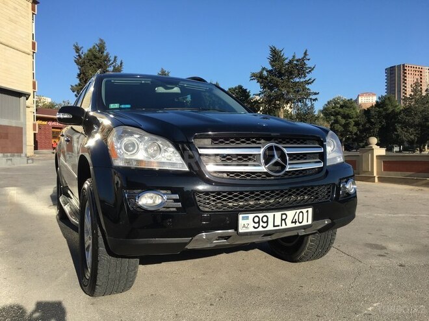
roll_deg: -0.6
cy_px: 160
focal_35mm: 29
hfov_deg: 61.7
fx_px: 359
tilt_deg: +0.5
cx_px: 214
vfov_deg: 48.2
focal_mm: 4.15
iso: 25
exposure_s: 1/1183
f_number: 2.2
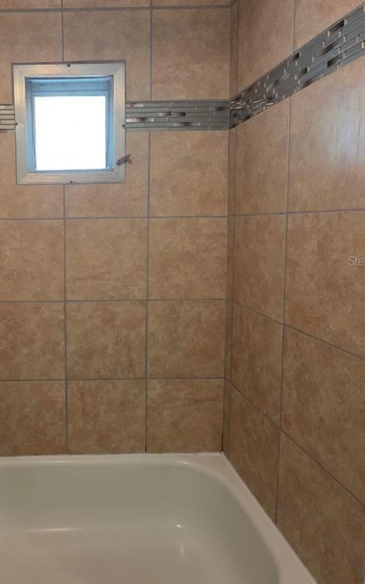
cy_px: 260
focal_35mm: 22
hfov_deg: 50.3
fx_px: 350
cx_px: 54
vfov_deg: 79.4
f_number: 1.9
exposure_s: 1/60
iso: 500
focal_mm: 2.2
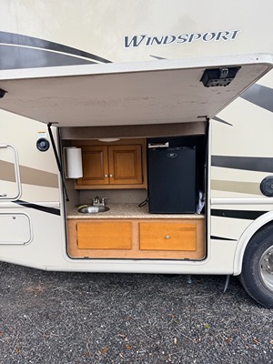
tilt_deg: -7.9
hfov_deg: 56.8
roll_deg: +1.7
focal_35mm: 24
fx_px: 252
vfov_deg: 71.6
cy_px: 182
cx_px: 136
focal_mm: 6.76
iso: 125
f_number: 1.78
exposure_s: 1/121
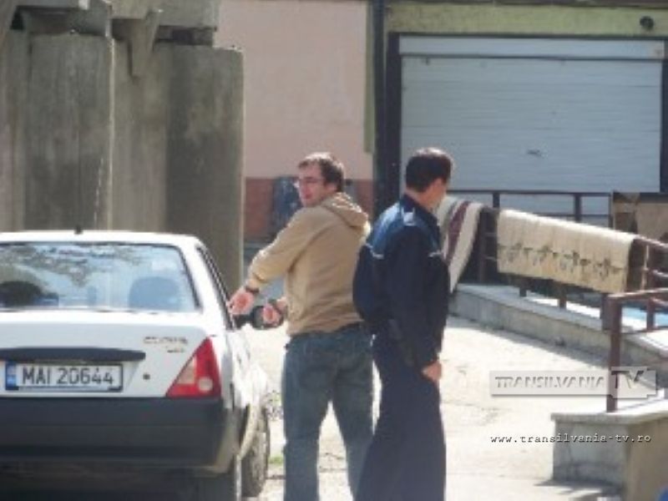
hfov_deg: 7.3
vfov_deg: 5.5
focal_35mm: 272
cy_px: 250
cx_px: 334
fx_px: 5249
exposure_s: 1/250
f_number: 4
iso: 64
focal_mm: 44.5
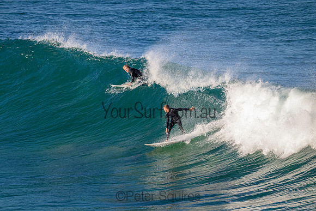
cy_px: 106
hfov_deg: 4.0
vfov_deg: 2.7
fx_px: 4478
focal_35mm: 510
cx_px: 158
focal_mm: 510
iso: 2200
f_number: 11
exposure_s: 1/2000
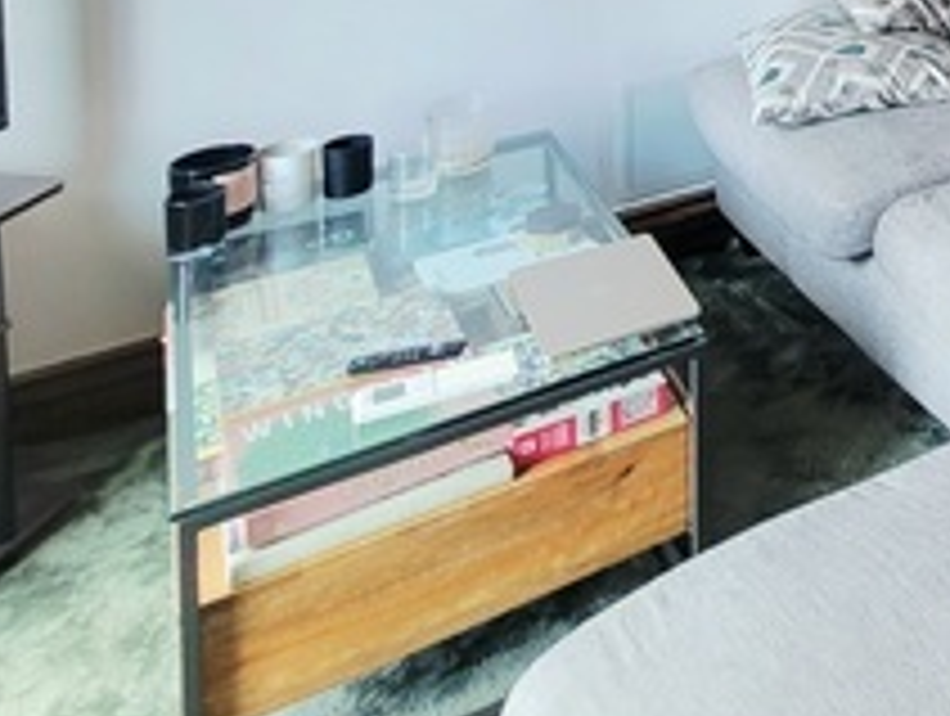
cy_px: -270
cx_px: 1213
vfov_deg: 27.7
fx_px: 1127
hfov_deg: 34.0
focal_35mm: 41
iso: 160
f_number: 2.2
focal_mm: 2.2
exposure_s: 1/60.2
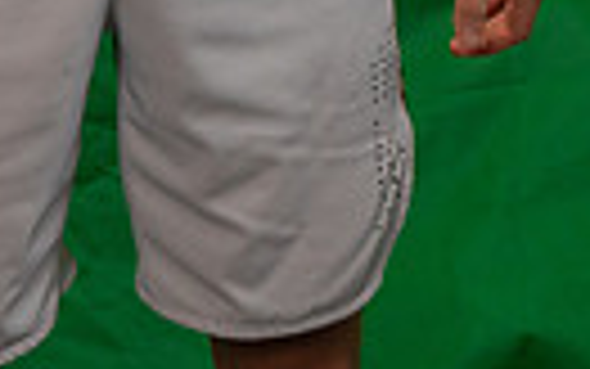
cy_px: -662
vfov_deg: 7.3
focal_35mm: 164
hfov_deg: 12.5
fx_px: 2638
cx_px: -75
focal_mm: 24
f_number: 20
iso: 800
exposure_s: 1/60
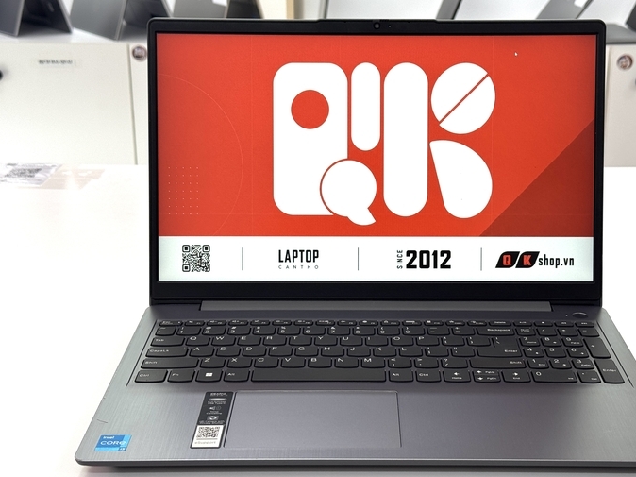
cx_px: 365
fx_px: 1047
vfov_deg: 25.6
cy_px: 230
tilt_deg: -18.1
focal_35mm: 57
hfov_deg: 33.7
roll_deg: +0.8
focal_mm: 6.76
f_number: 1.78
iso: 50
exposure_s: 1/145
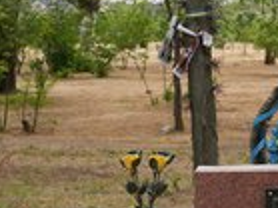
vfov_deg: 12.4
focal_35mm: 119
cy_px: 47
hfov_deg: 16.1
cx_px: 302
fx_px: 955
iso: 100
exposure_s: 1/160
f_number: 5.6
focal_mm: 43
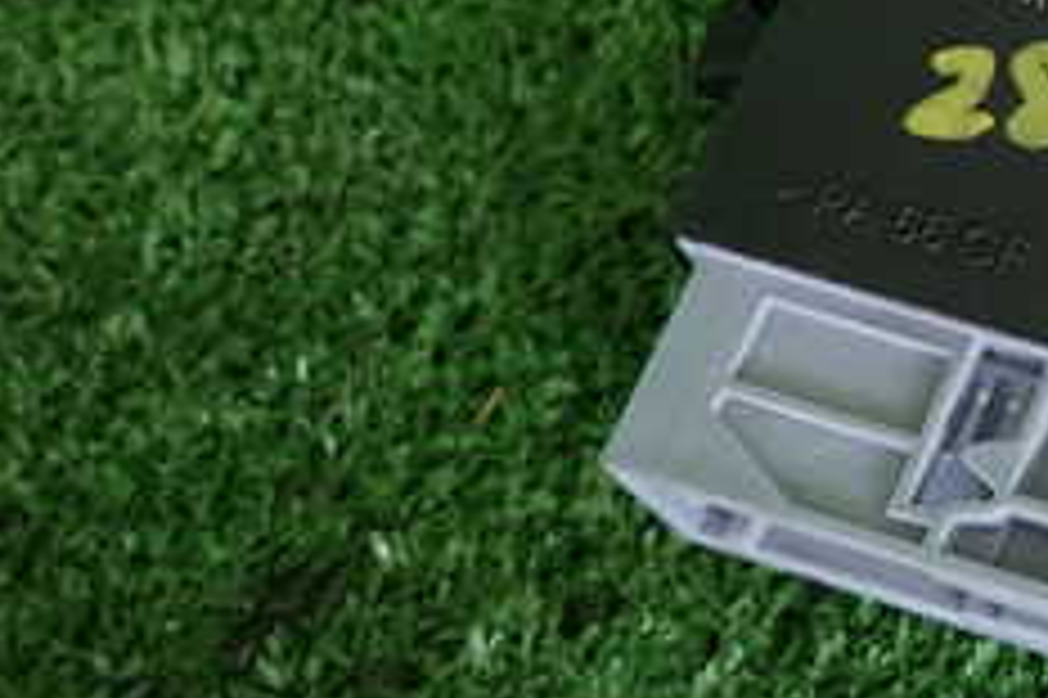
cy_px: 248
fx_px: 1949
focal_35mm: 67
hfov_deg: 26.0
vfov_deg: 20.2
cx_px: 1336
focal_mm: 4.5
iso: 200
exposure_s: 1/50
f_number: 2
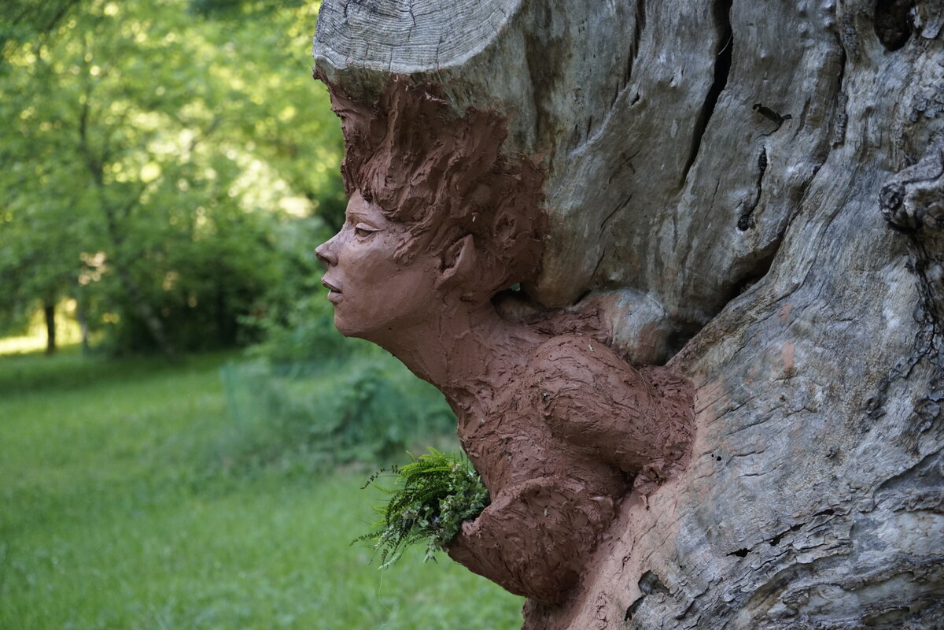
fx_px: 1835
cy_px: 315
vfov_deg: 19.5
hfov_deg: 28.8
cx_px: 472
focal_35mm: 70
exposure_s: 1/160
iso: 2000
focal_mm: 70
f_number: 5.6
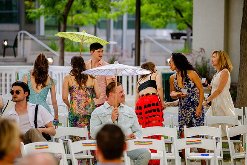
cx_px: 124
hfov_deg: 12.1
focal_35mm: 170
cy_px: 82
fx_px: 1168
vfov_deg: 8.1
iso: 200
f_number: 2.8
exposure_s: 1/640
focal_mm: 160
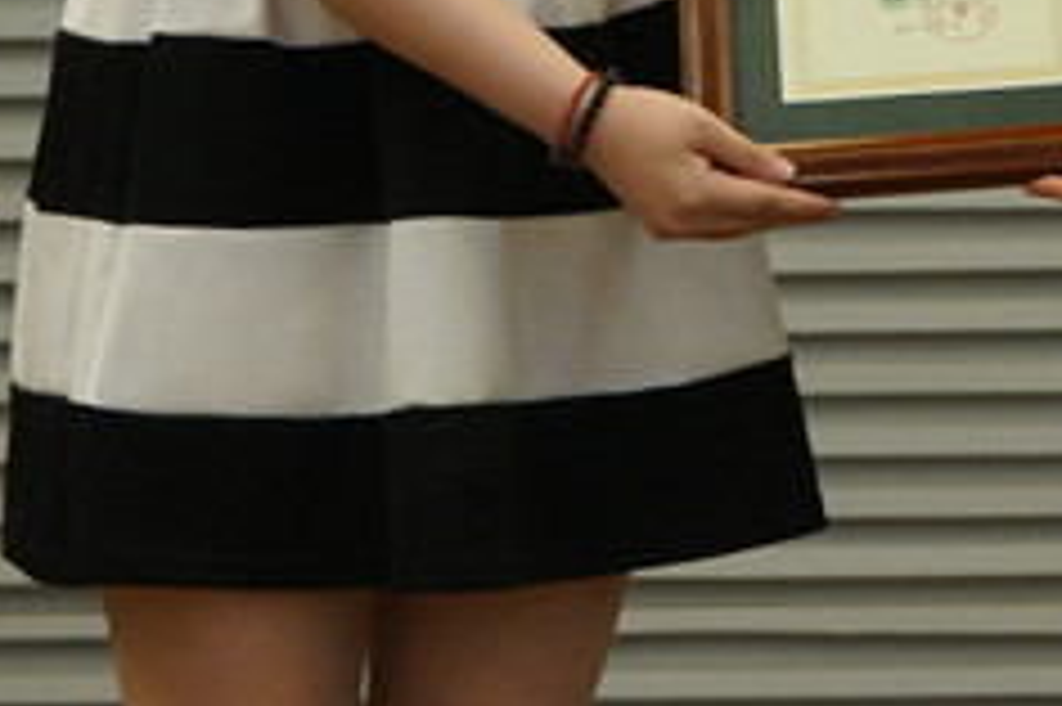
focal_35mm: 225
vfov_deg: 6.1
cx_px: 1022
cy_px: -85
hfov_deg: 9.1
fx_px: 6633
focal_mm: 53
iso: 2000
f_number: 5
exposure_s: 1/60
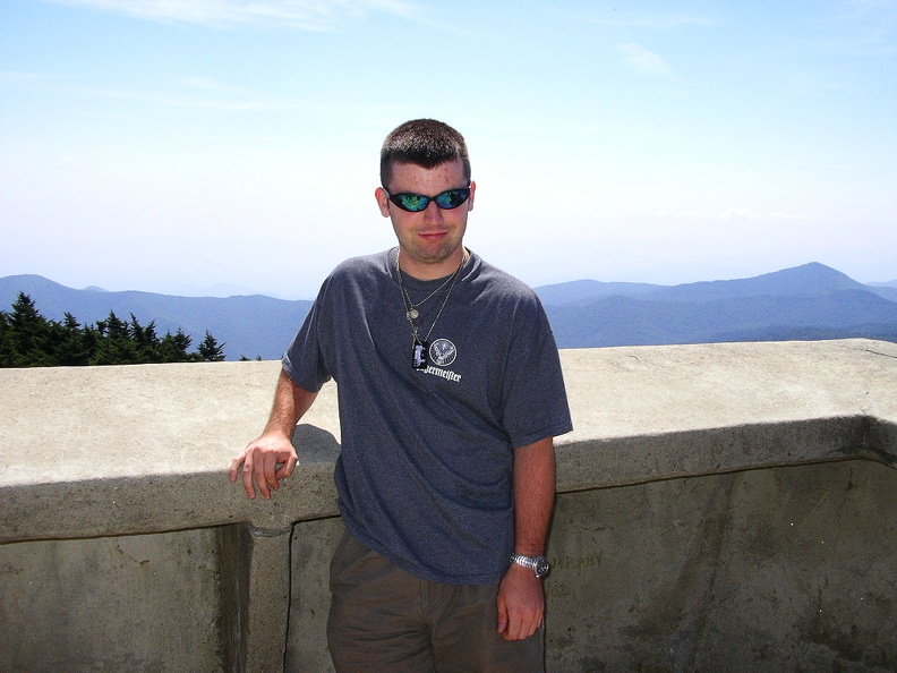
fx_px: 985
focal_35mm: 38
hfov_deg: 49.0
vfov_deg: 37.7
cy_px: 336
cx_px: 448
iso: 64
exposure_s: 1/1000
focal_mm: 5.8
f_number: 4.1
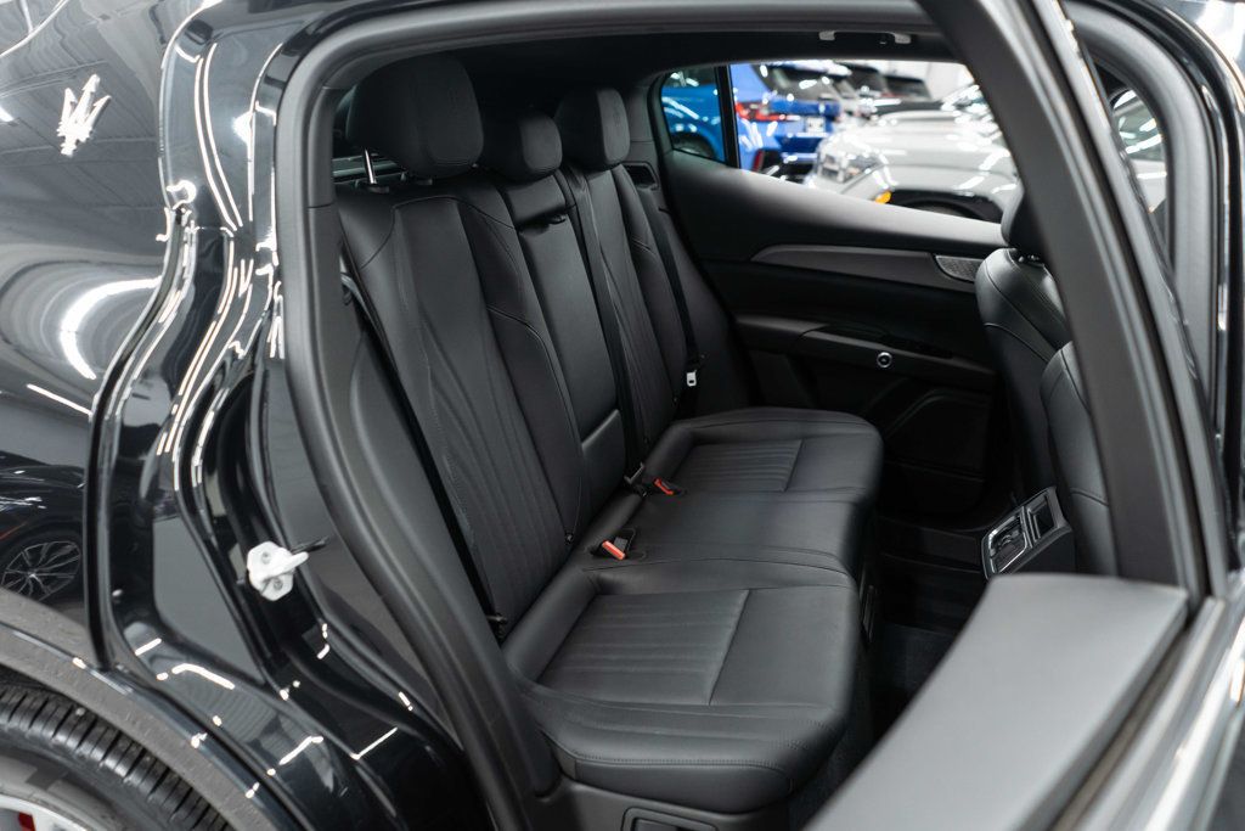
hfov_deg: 65.5
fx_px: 968
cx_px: 622
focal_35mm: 28
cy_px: 416
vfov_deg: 46.4
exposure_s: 1/40
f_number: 3.2
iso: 640
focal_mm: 28
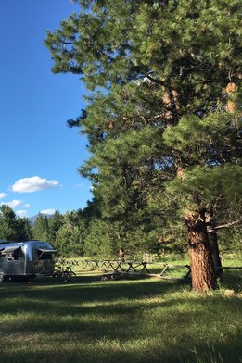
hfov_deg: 30.2
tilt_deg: +10.7
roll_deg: +2.0
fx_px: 414
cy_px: 184
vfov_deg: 47.4
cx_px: -4
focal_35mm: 41
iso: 25
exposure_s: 1/855
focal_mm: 4.15
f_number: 2.2
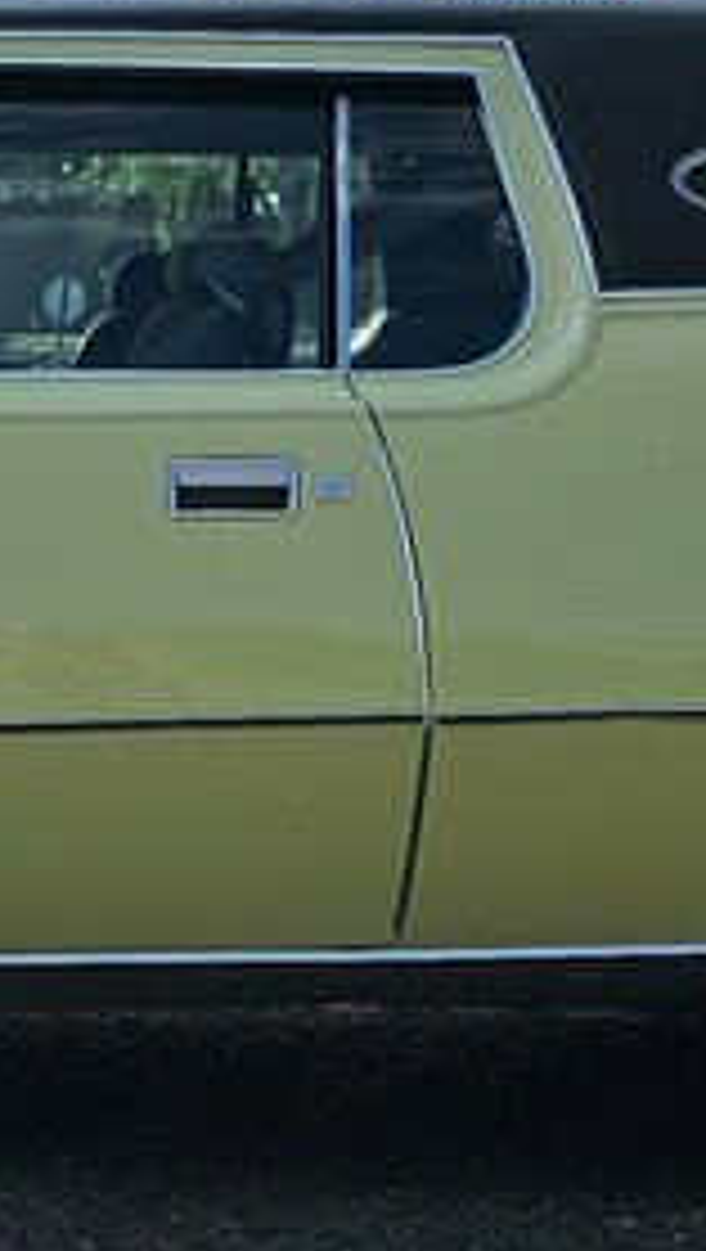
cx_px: -81
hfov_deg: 11.1
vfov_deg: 19.5
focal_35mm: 108
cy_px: 1094
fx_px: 3583
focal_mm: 6.3
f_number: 1.7
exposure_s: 1/1441
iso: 16
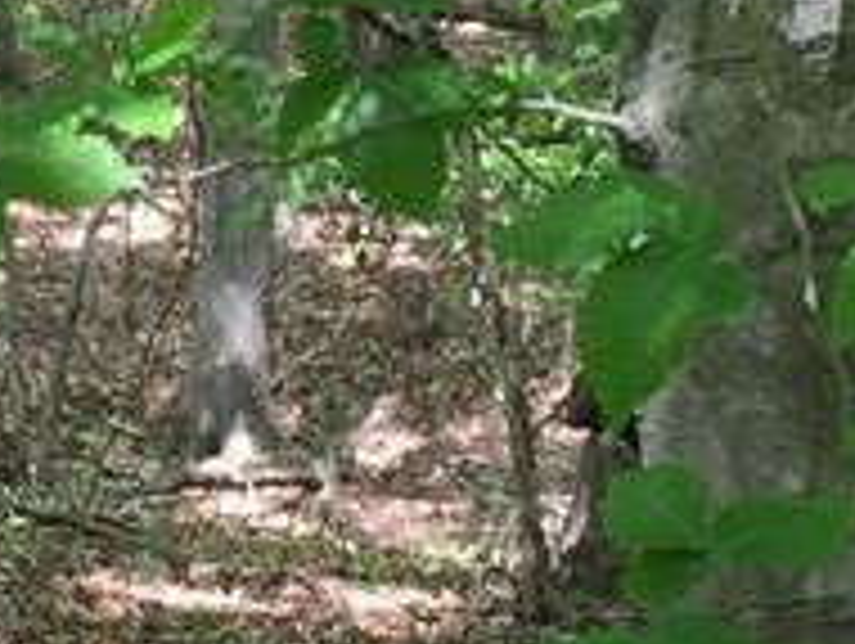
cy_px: -59
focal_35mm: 156
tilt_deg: -5.8
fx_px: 3858
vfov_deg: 9.4
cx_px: -72
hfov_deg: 12.4
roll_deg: -2.0
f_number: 2.2
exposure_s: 1/120
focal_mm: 4.15
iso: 32
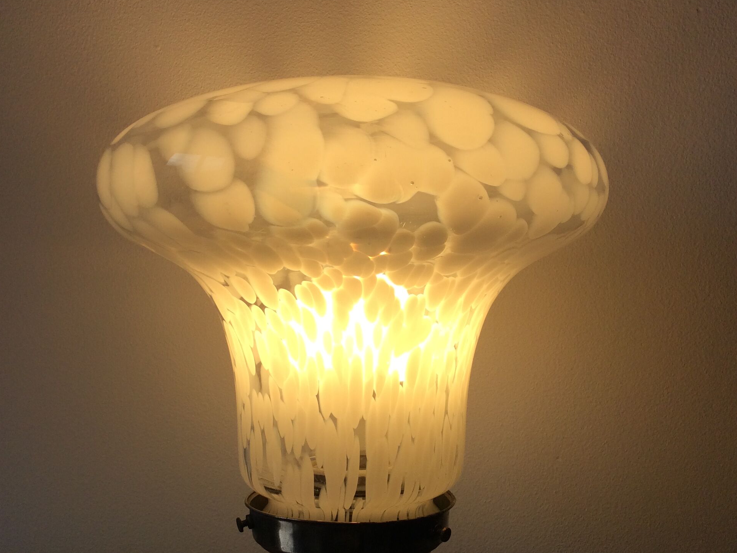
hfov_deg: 43.8
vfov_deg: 33.4
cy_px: 344
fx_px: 916
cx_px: 368
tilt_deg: -6.9
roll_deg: +0.3
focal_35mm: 43
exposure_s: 1/484
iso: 32
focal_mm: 3.3
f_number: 2.4
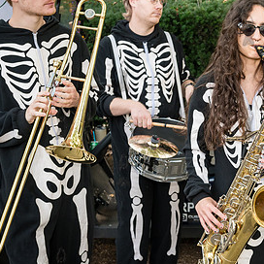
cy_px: 122
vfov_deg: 19.9
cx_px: 248
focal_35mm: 87
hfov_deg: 19.5
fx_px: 751
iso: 1000
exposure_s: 1/320
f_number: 5
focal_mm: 48
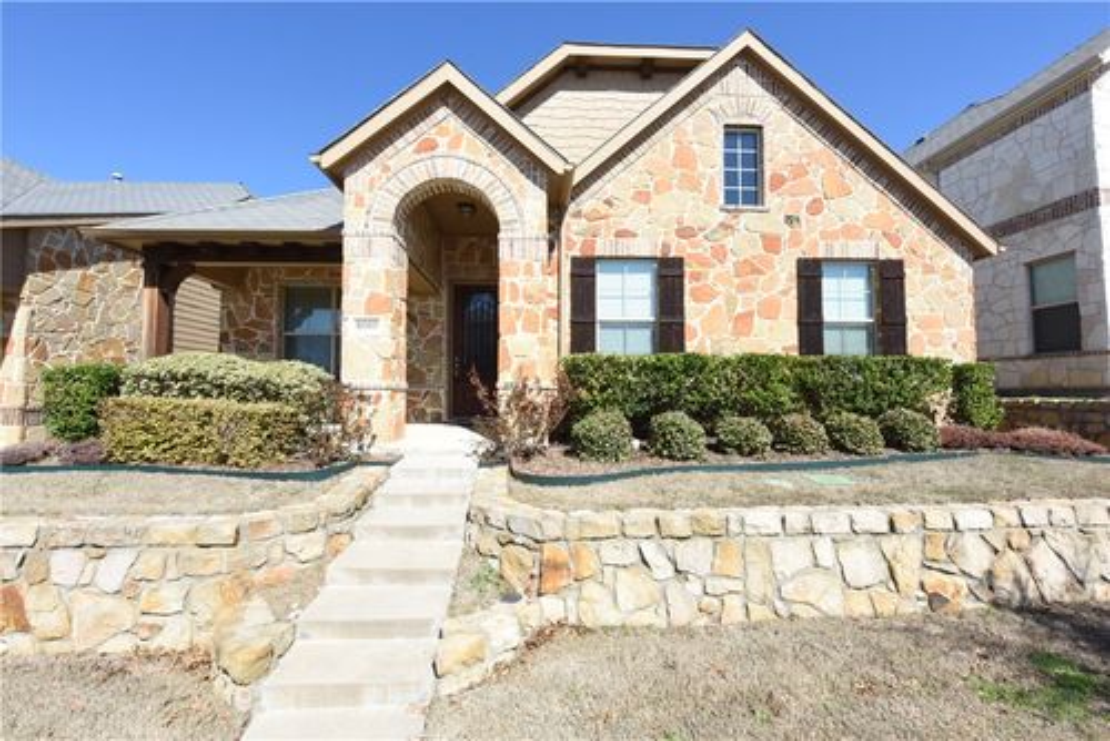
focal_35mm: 15
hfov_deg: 100.4
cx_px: 555
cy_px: 370
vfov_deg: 77.4
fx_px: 463
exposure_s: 1/250
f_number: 22
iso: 1250
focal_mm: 15
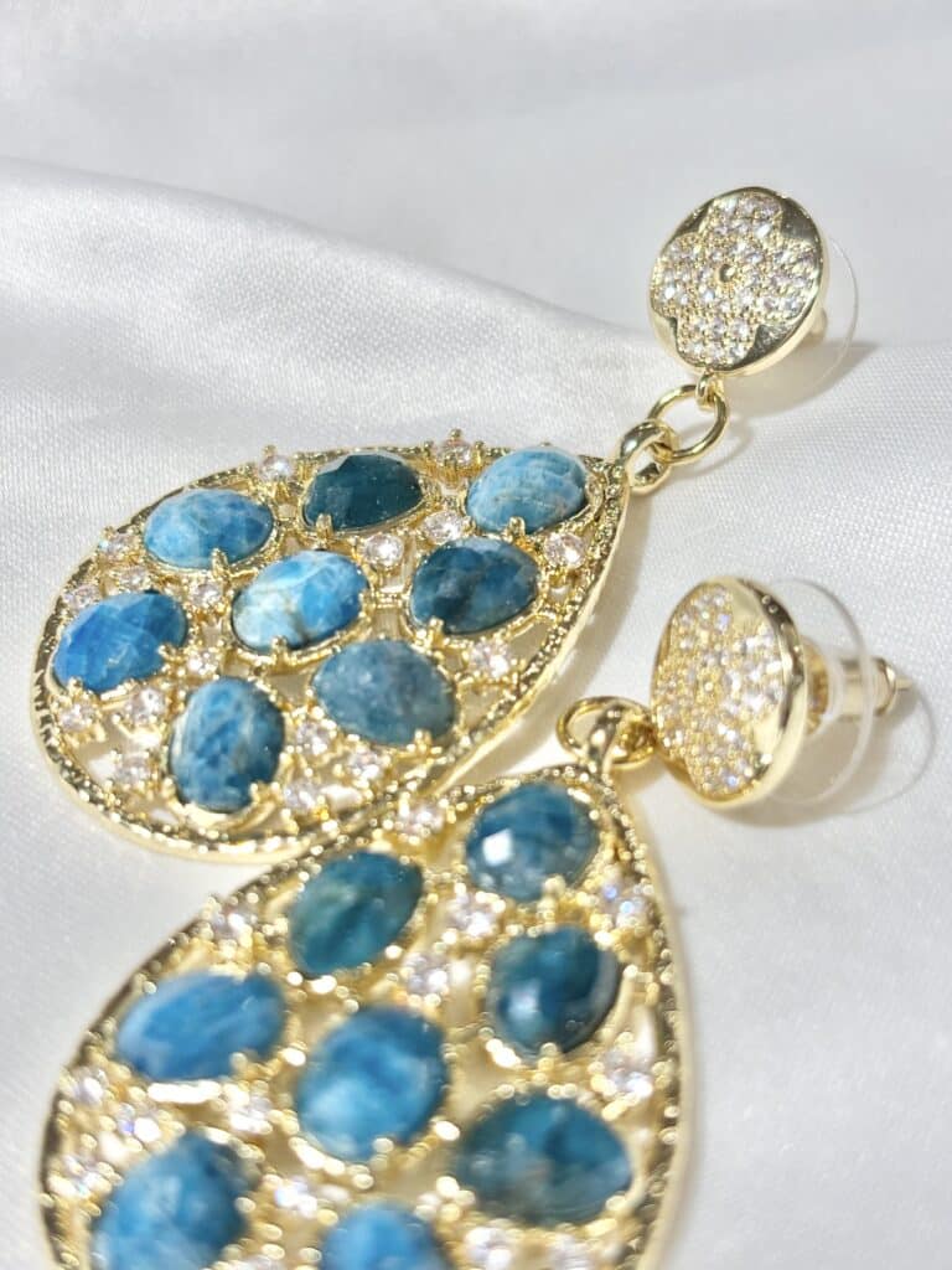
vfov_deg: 36.8
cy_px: 635
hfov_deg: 28.0
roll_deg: +6.4
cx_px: 476
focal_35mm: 52
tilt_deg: -41.0
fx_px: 1907
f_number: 1.6
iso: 32
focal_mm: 5.96
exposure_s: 1/209
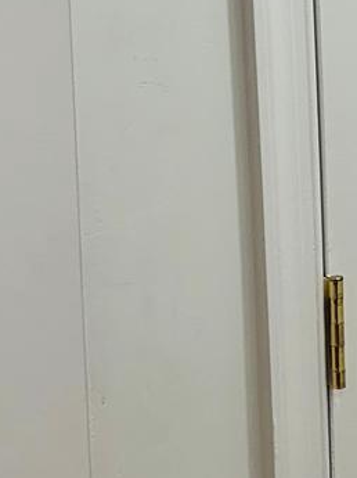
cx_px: 634
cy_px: 30
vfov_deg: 18.1
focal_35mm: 107
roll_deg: +0.7
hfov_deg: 12.6
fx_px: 1474
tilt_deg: -5.2
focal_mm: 6.86
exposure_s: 1/120
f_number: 1.78
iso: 100
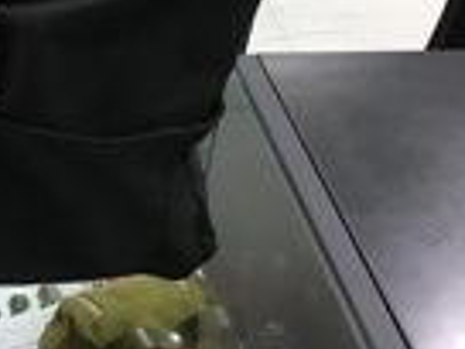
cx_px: -99
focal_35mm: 85
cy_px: -34
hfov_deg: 21.3
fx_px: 1142
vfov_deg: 16.8
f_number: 2.2
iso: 64
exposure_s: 1/30
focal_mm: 4.15
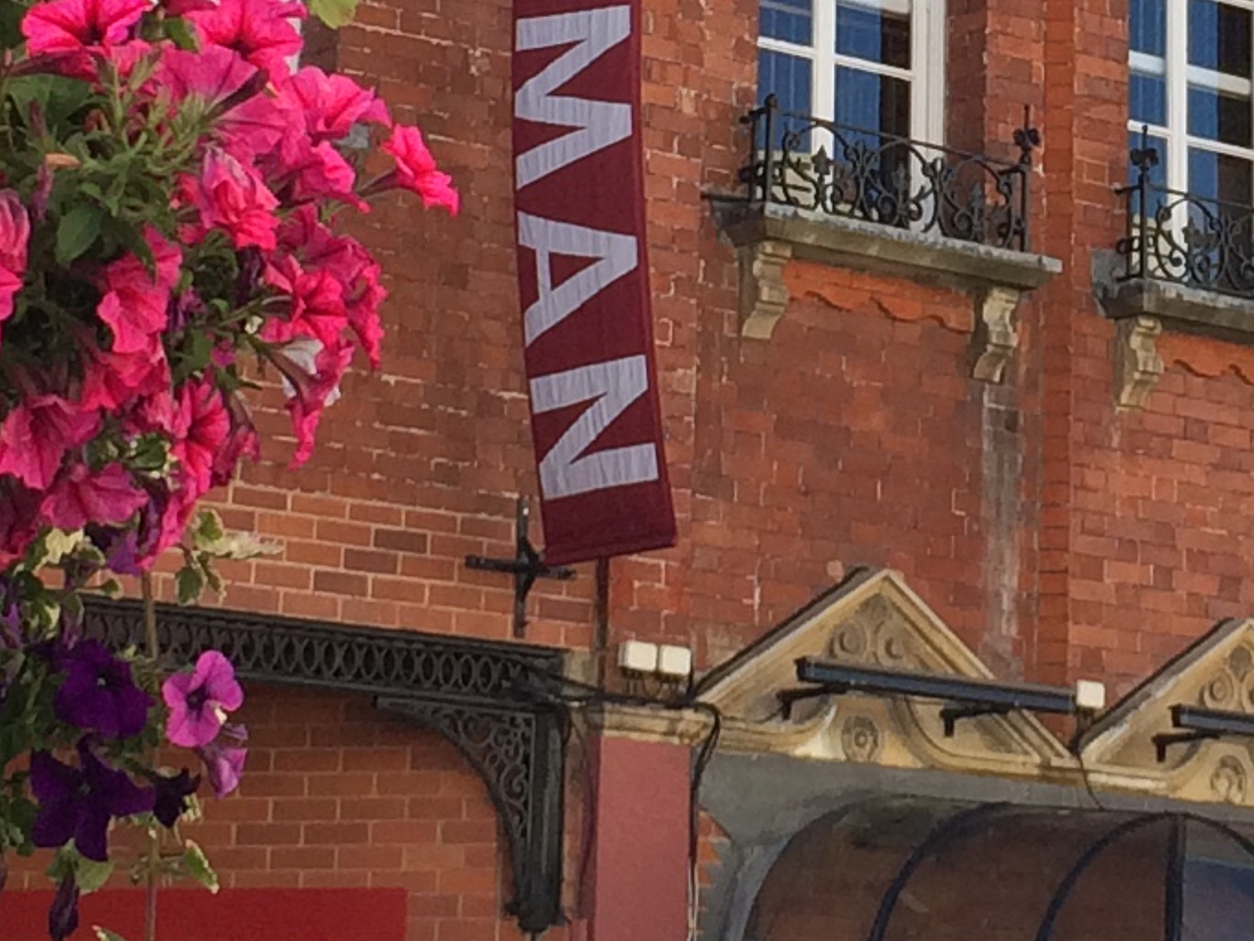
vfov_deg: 10.6
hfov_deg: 14.0
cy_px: -29
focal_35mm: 139
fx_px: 5036
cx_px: 1144
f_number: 2.2
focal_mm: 4.15
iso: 32
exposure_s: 1/733
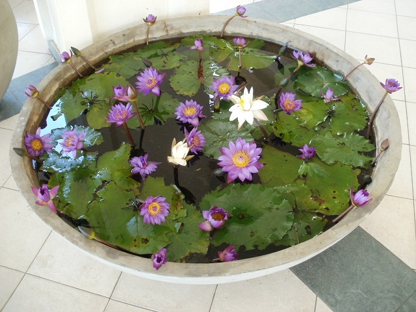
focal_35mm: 36
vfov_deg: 39.7
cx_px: 208
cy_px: 156
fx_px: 433
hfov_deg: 51.4
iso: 125
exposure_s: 1/20
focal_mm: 6.3
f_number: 3.5
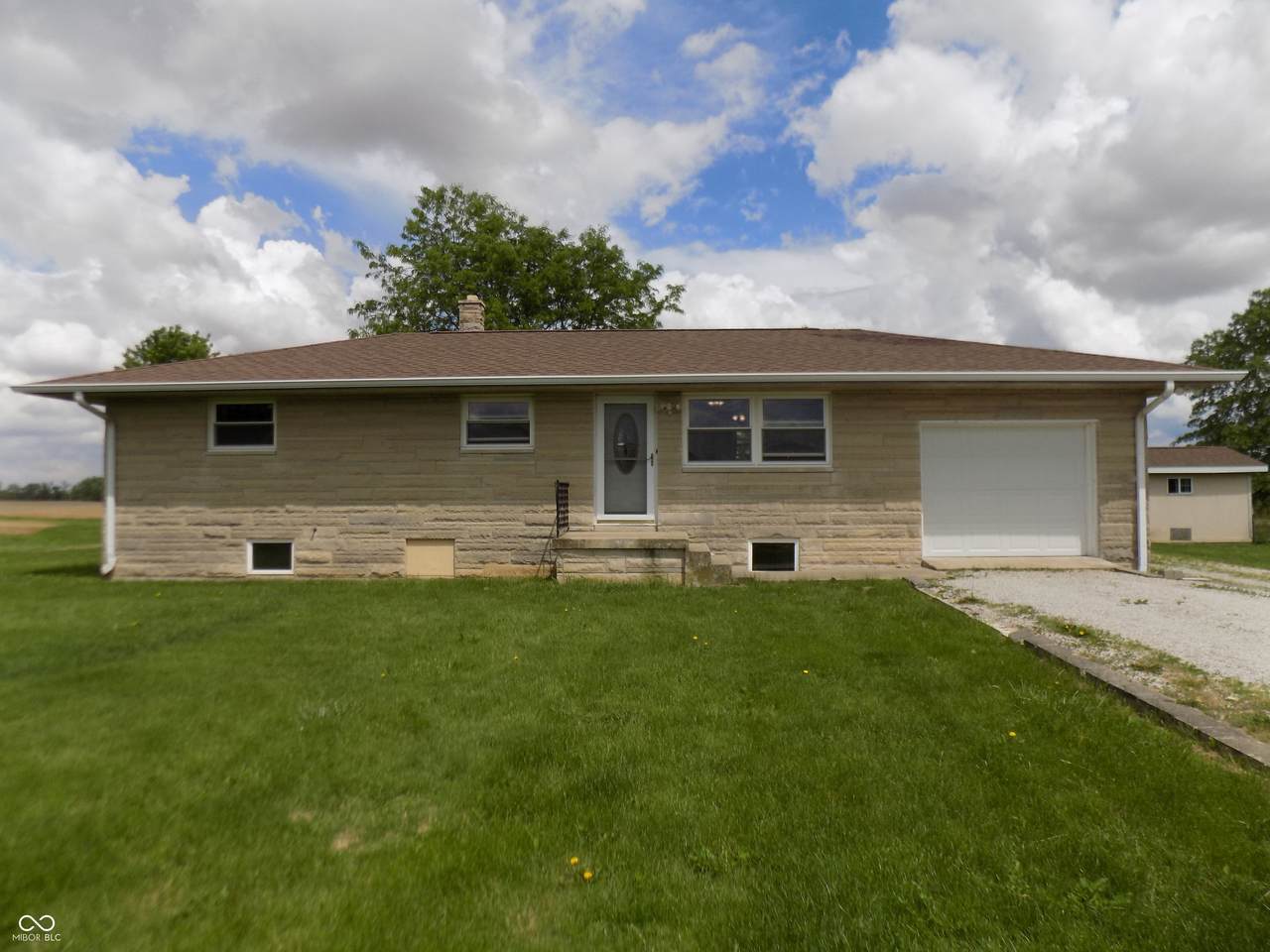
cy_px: 476
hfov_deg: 73.9
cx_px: 635
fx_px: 844
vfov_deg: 58.9
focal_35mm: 23
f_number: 9.9
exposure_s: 1/200
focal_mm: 4
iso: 80
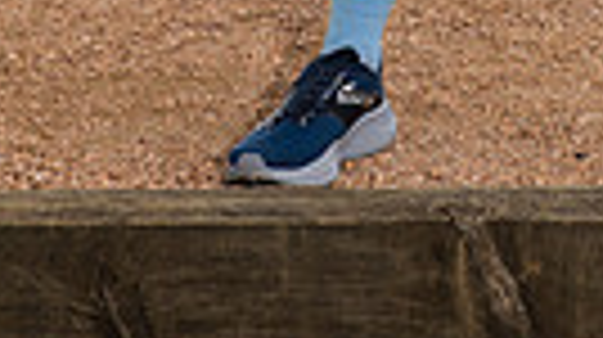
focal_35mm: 204
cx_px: 603
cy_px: -599
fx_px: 3258
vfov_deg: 5.6
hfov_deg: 10.5
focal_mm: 58
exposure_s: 1/250
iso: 250
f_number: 7.1
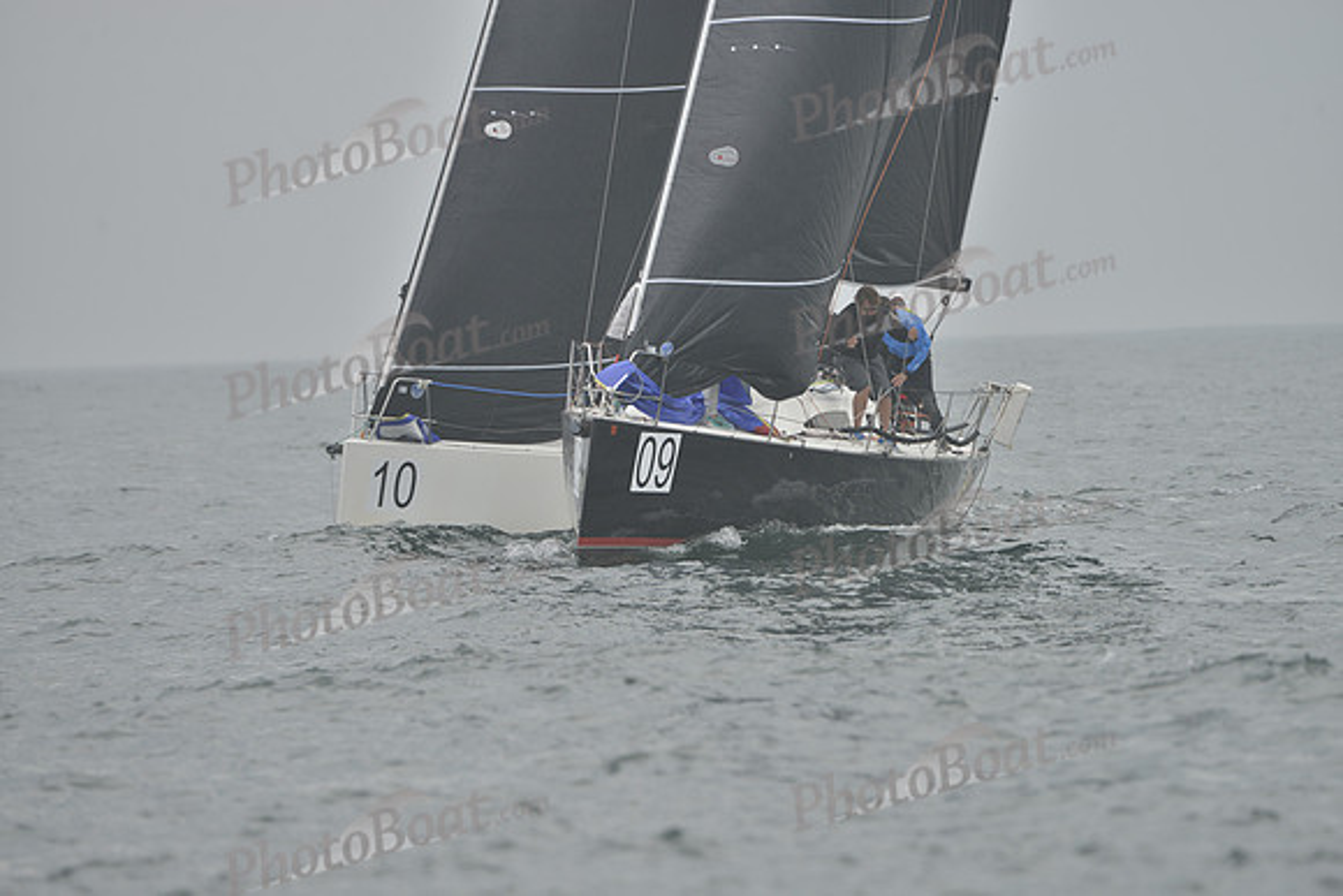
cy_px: 448
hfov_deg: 8.6
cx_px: 672
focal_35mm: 240
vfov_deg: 5.7
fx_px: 8955
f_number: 6.3
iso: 280
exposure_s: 1/800
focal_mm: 240
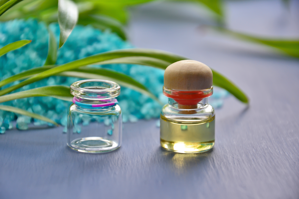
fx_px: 1308
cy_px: 100
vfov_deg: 8.7
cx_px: 150
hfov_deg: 13.0
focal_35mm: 158
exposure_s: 1/60
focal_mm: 105
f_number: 5.6
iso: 200
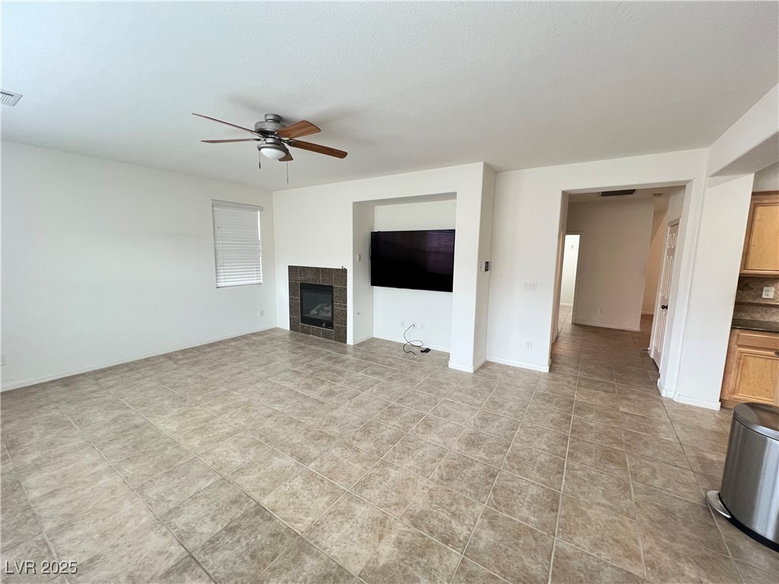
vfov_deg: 89.9
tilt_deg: -7.7
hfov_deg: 106.2
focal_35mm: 13
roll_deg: -0.4
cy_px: 292
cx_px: 390
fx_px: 293
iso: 200
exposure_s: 1/60
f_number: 1.8
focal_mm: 1.57
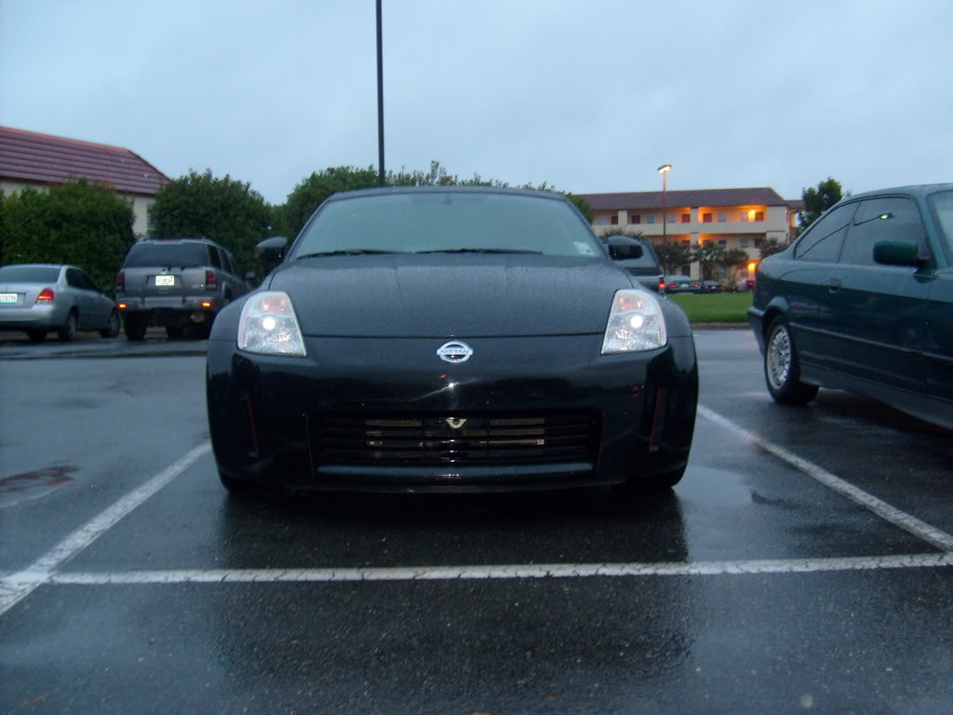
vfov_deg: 40.7
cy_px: 358
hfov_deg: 52.6
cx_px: 476
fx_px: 964
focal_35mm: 35
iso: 80
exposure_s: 1/8
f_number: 2.8
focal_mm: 5.8
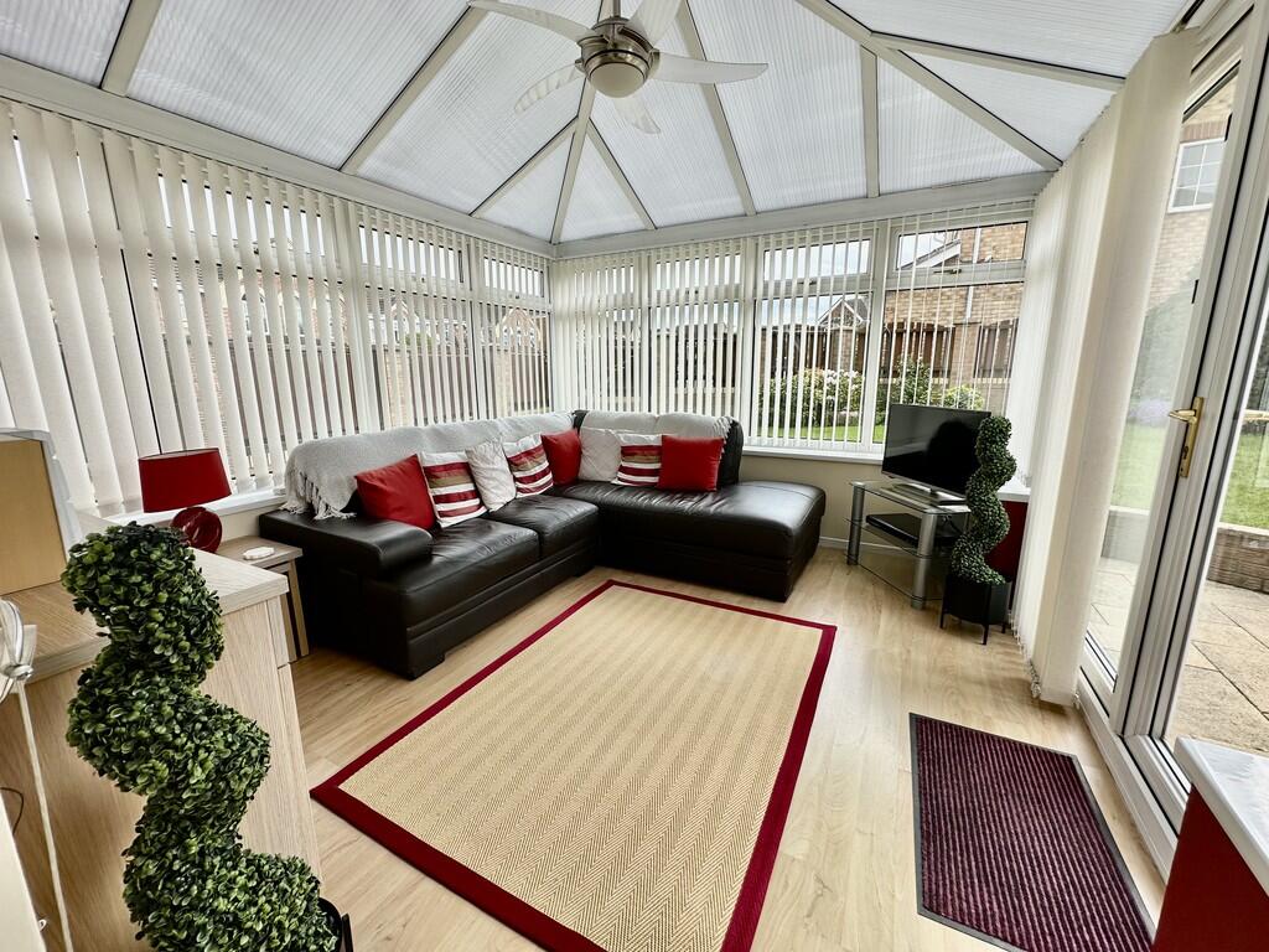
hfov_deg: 102.1
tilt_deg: -11.8
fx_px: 513
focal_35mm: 14
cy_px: 476
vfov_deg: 85.7
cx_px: 634
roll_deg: +0.1
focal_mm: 2.22
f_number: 2.2
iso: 40
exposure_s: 1/502
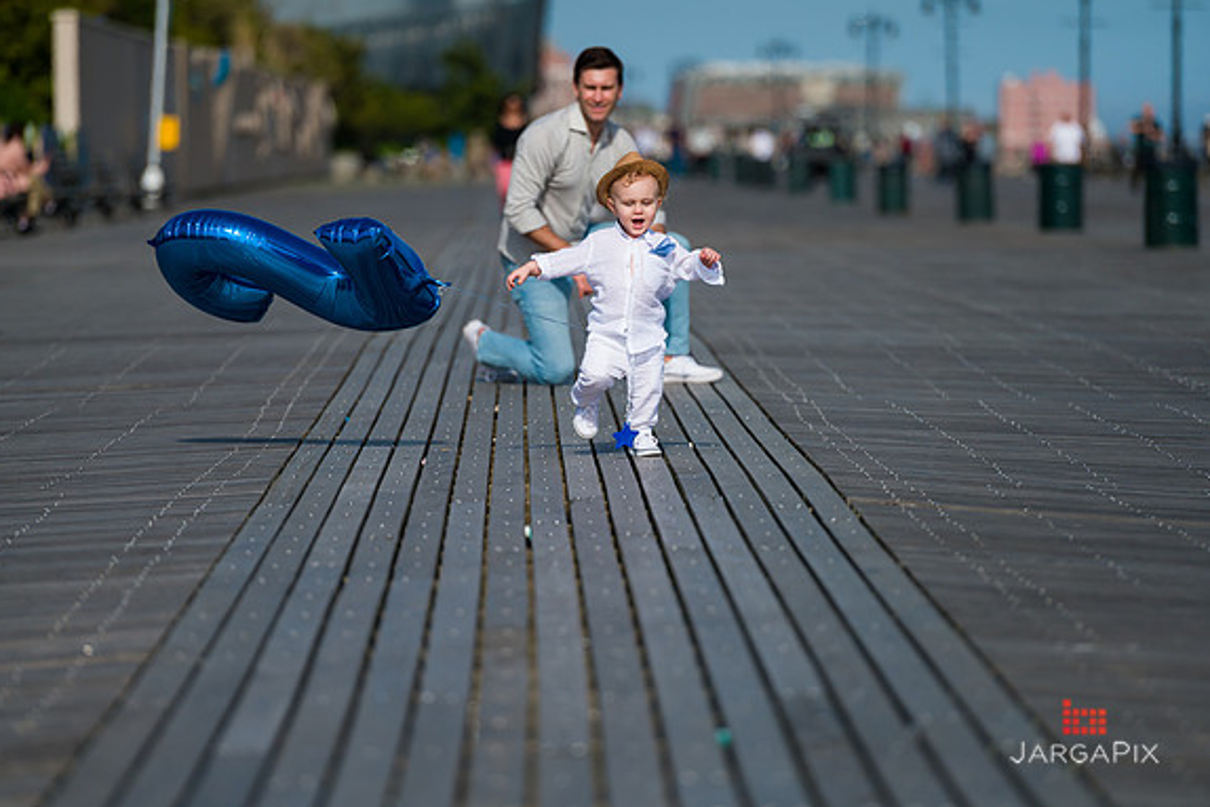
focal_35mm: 202
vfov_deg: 6.8
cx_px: 601
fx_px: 6791
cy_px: 402
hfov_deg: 10.2
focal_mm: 200
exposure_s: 1/6400
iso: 200
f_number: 4
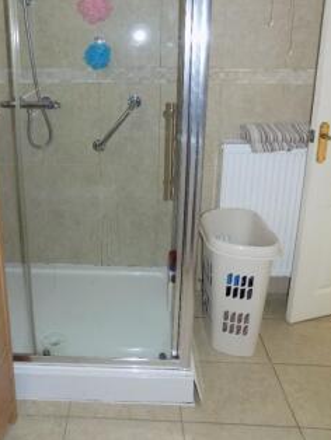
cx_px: 111
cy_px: 146
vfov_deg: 55.6
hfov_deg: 43.6
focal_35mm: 32
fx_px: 407
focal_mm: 4
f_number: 3.1
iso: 200
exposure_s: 1/30
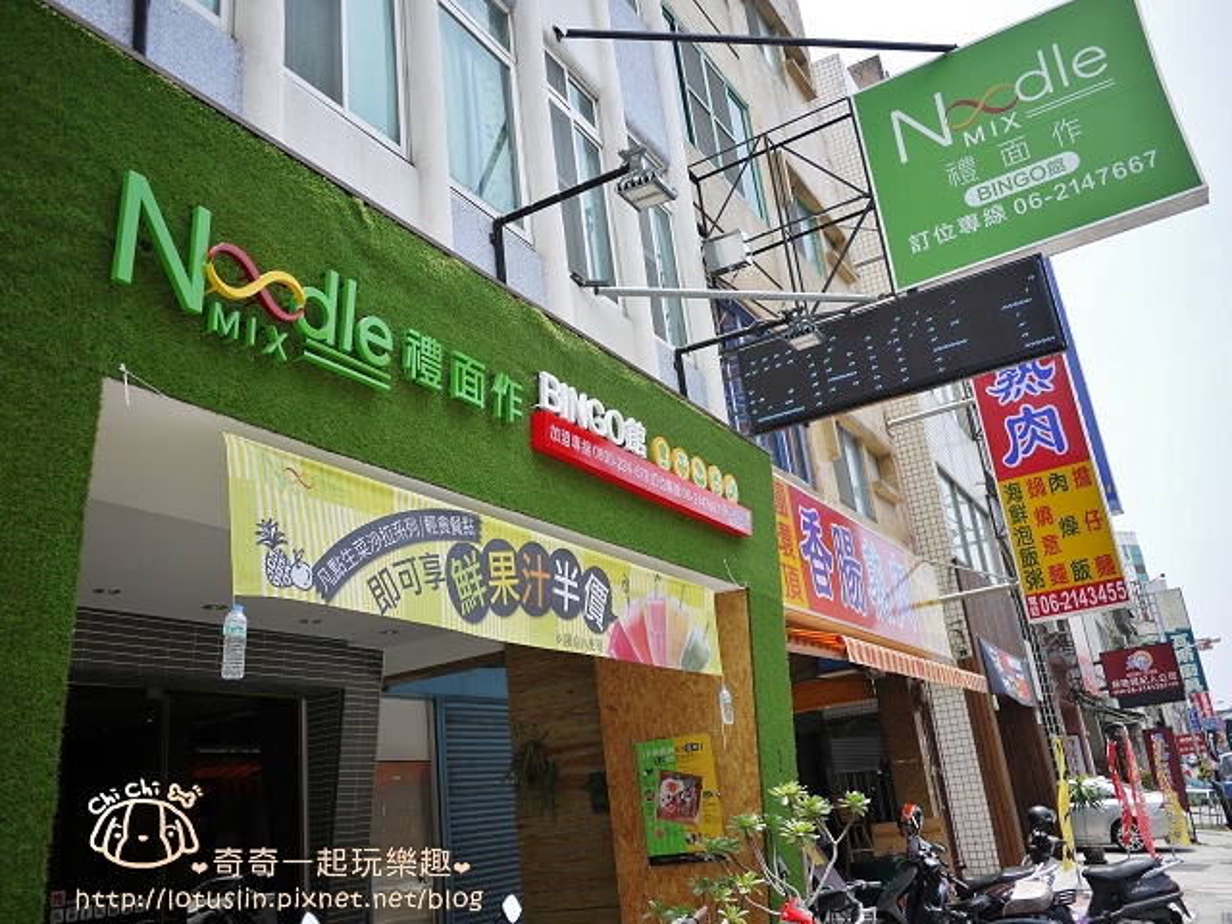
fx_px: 997
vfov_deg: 49.7
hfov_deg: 63.4
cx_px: 616
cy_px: 462
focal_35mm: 28
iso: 100
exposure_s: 1/1000
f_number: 2.8
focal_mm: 14
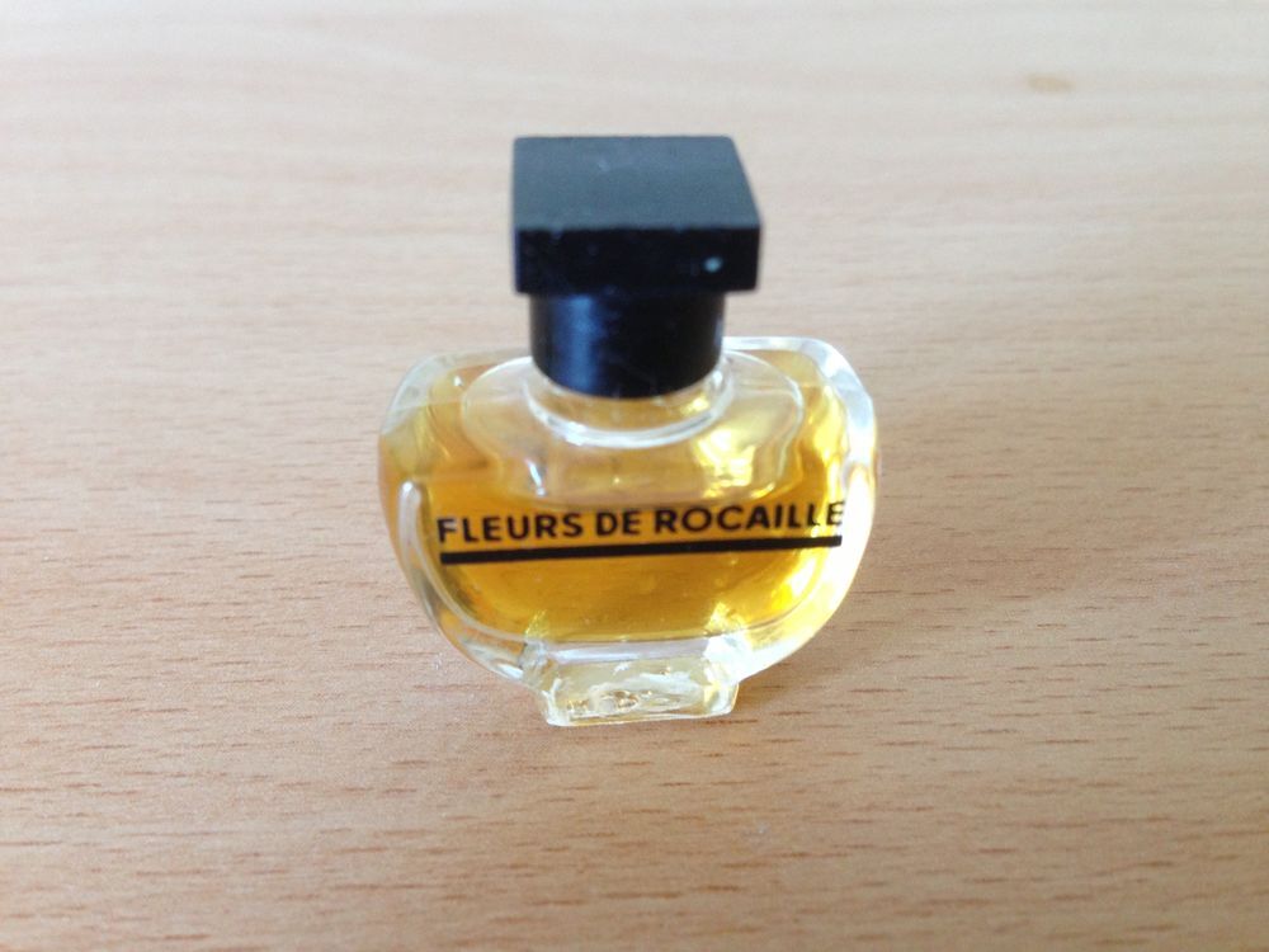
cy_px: 476
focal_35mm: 33
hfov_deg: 55.4
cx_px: 634
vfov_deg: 42.9
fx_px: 1210
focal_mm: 4.13
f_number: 2.4
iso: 125
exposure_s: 1/20
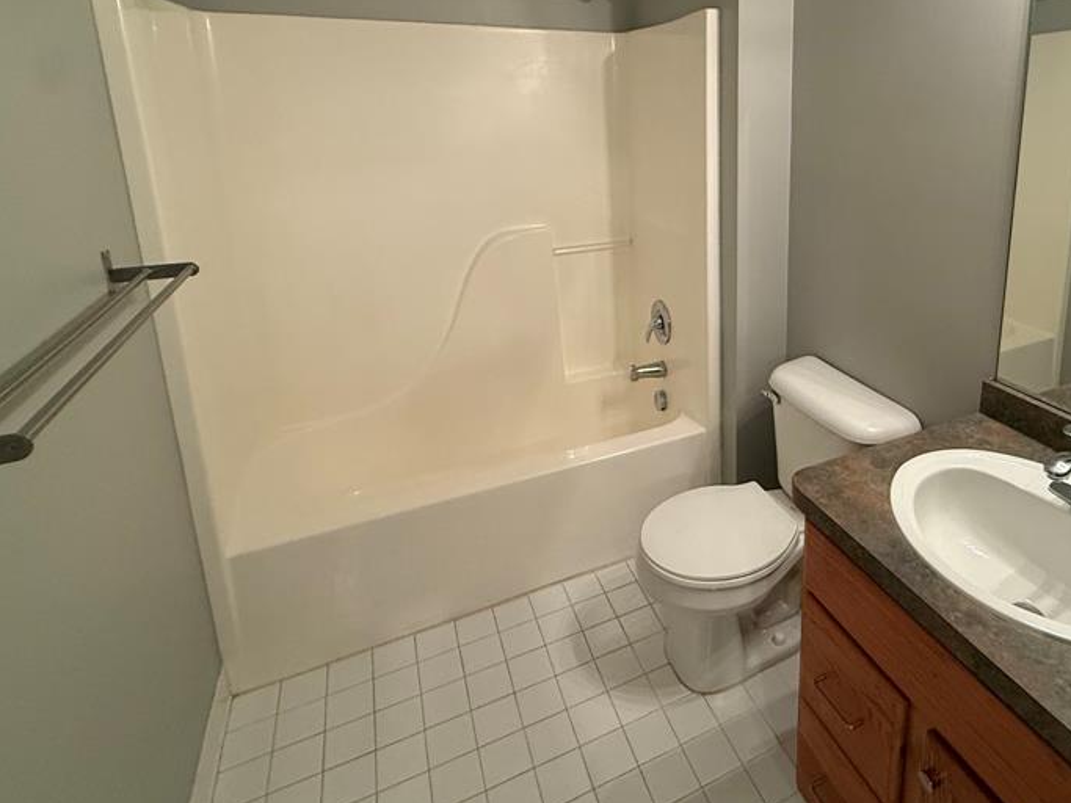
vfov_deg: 61.3
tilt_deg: -12.3
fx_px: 650
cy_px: 245
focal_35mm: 21
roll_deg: +0.1
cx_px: 701
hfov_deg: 76.8
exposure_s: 1/60
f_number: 2.2
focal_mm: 2.22
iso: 320
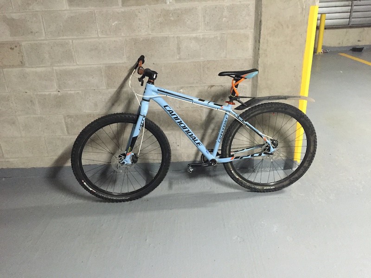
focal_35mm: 29
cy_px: 139
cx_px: 186
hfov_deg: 61.7
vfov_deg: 48.2
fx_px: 311
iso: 320
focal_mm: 4.15
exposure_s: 1/15
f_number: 2.2
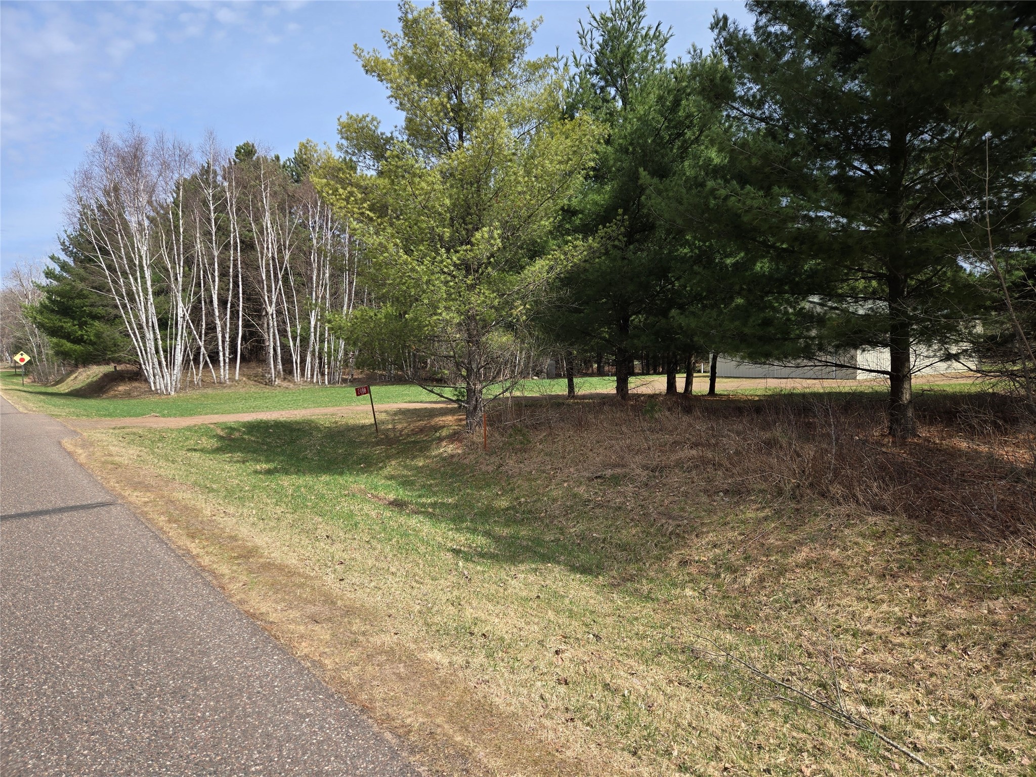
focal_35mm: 23
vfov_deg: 58.9
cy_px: 388
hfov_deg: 73.9
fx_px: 688
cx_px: 518
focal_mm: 5.4
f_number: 1.8
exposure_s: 1/1350
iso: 25
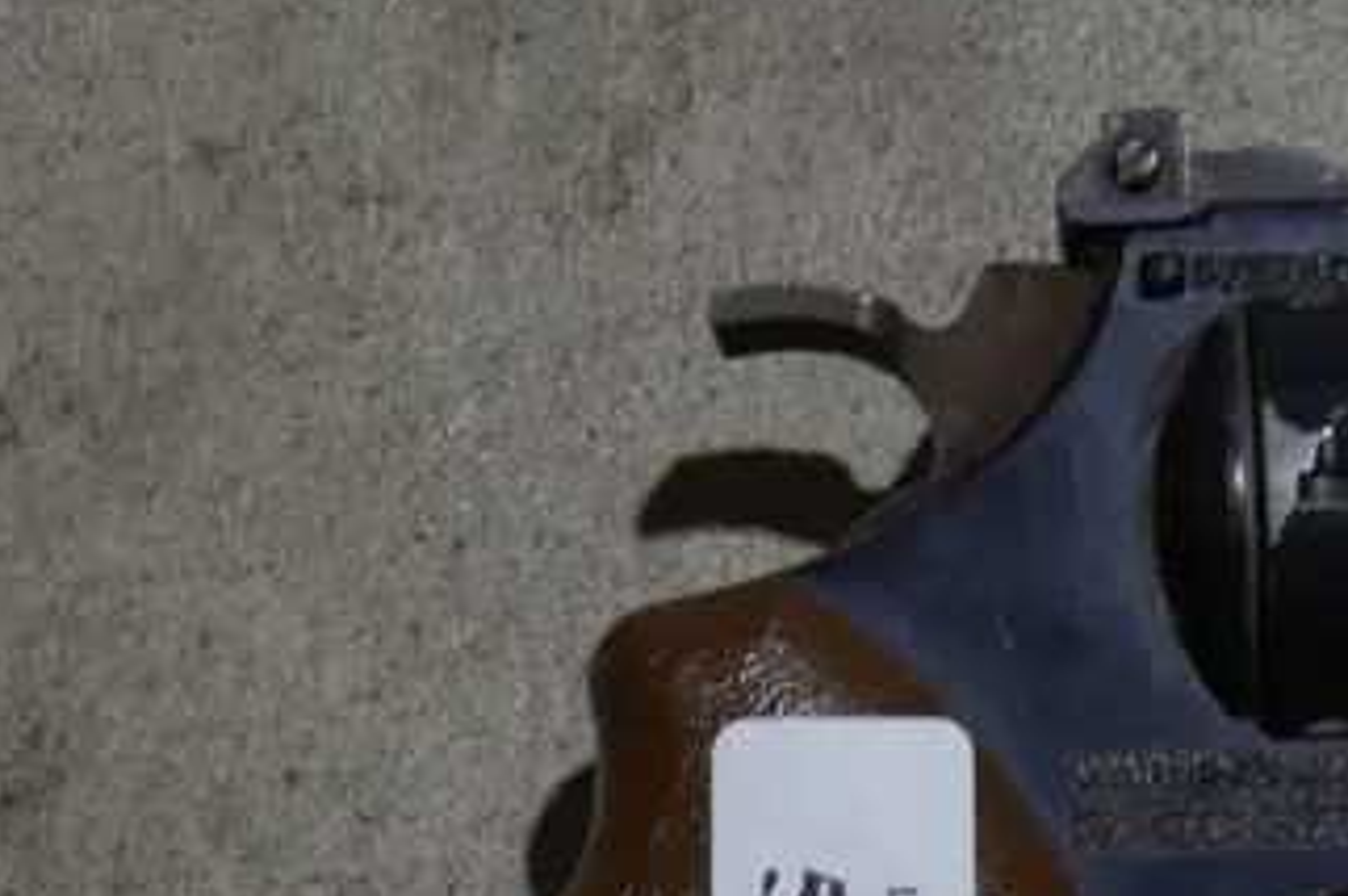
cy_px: 953
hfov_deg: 12.3
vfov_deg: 8.6
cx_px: 1989
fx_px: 5948
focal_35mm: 159
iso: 400
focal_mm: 24
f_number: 5.6
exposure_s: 1/60
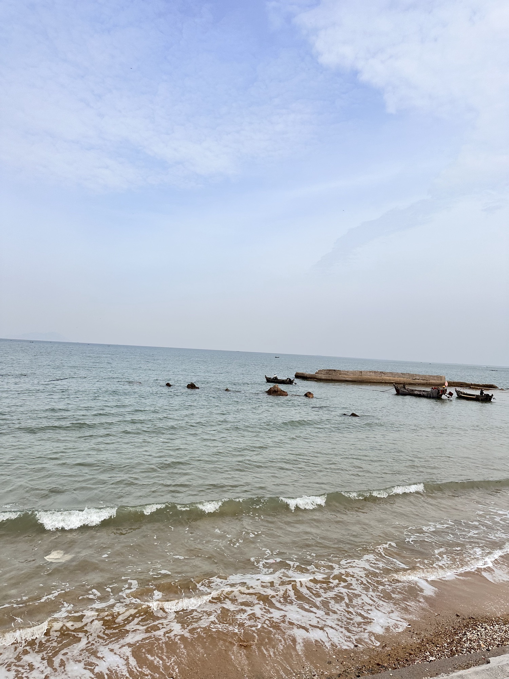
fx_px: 471
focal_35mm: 24
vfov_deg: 71.6
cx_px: 254
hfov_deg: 56.8
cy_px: 340
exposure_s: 1/6623
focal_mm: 6.86
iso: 80
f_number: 1.78
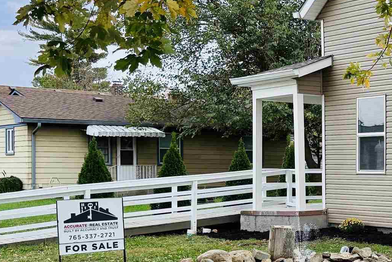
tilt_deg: -0.9
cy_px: 184
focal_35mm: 74
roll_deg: -0.5
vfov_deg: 18.4
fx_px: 806
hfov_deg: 25.1
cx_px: 450
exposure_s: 1/858
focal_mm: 6.76
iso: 100
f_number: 1.78
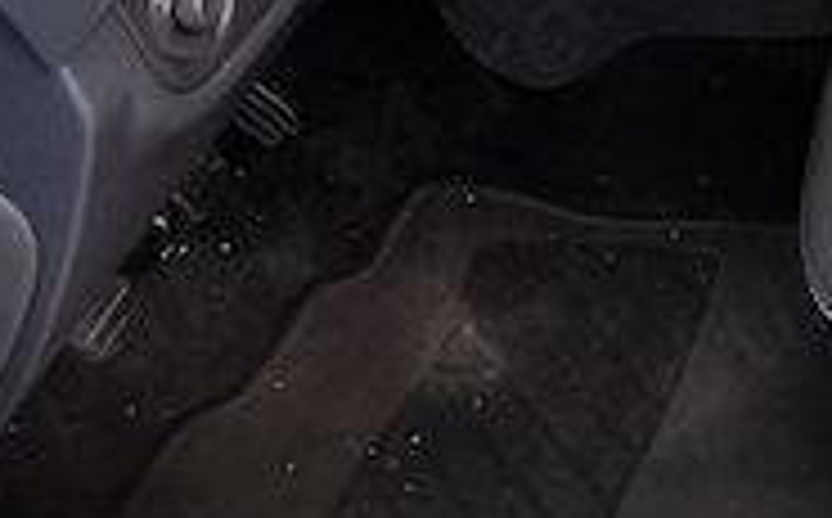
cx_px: 1250
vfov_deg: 12.7
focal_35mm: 93
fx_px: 2106
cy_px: -432
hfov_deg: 19.5
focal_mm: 3.95
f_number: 1.8
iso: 64
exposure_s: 1/100
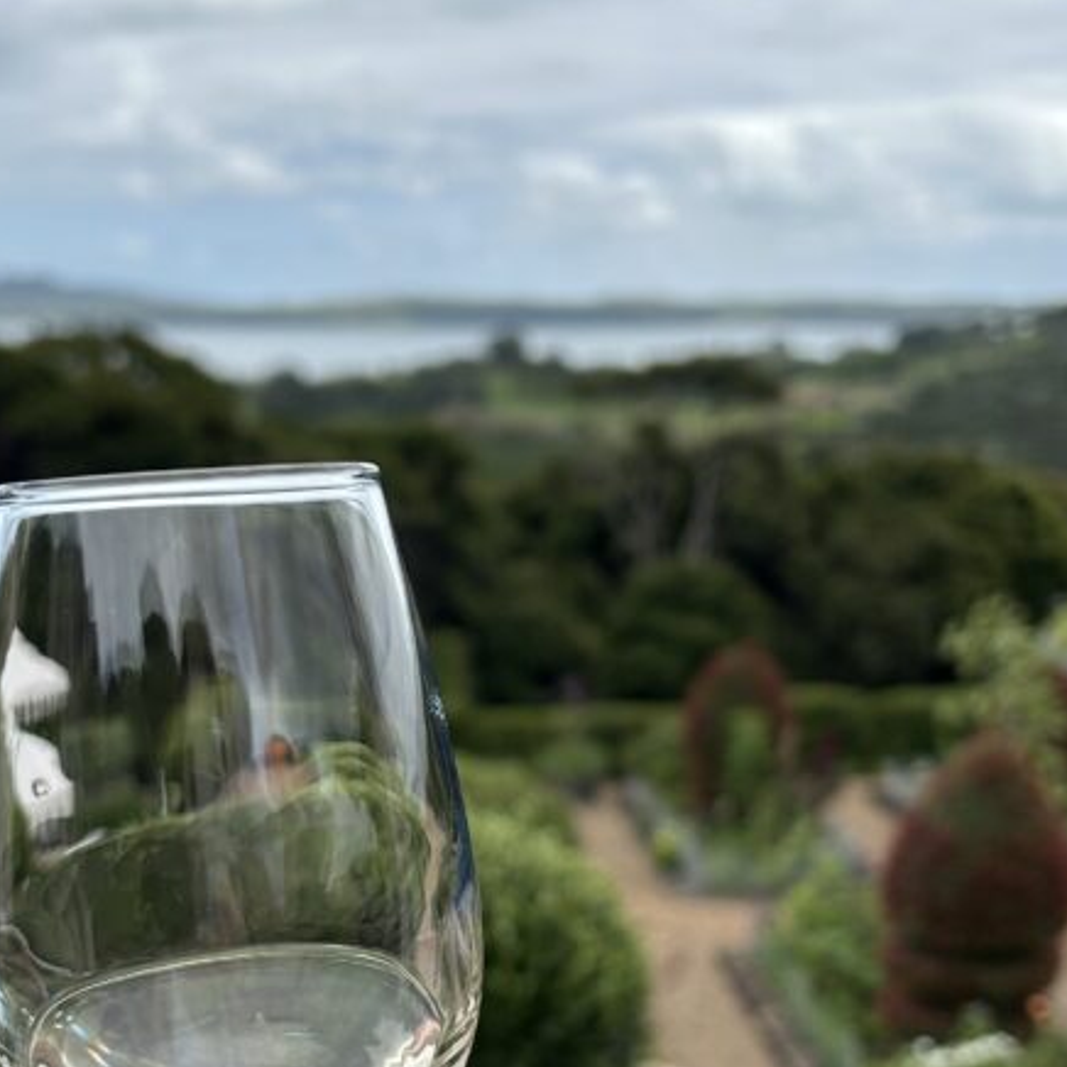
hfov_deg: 31.6
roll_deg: -1.7
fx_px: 1883
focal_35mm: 54
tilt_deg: -16.0
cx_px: 441
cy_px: 832
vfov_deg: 30.9
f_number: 1.5
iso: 50
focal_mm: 5.7
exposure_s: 1/3968
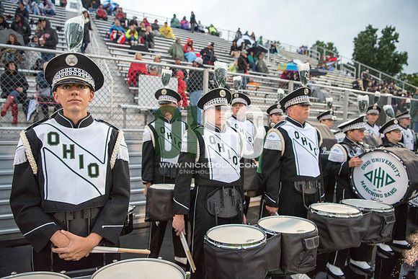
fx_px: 279
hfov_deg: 73.7
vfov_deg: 53.2
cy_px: 140
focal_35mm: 24
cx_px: 209
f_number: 3.2
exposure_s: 1/800
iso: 2000
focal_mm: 24
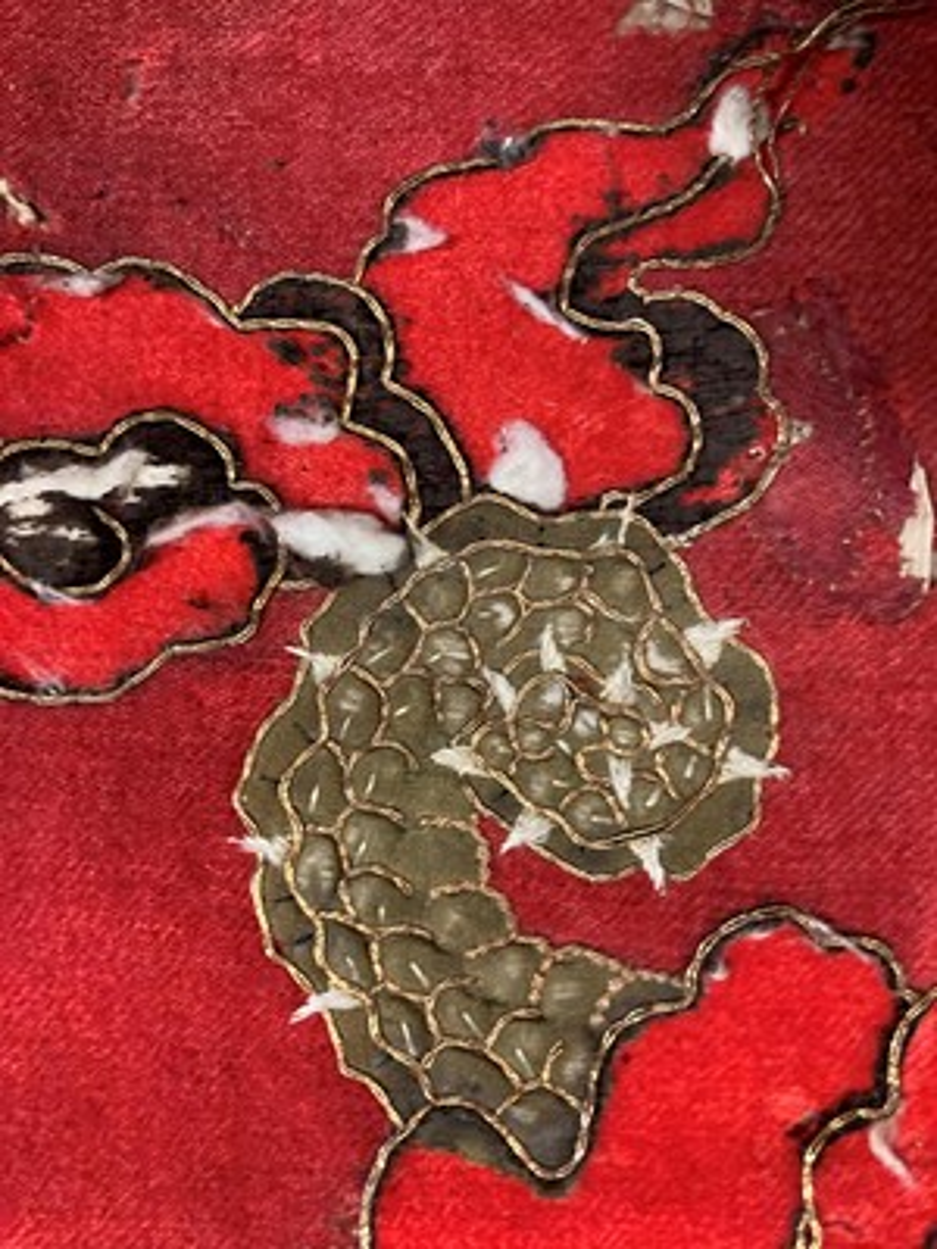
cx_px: 468
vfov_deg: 63.4
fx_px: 1011
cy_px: 624
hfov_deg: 49.7
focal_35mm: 28
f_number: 1.8
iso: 320
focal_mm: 3.99
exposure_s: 1/50
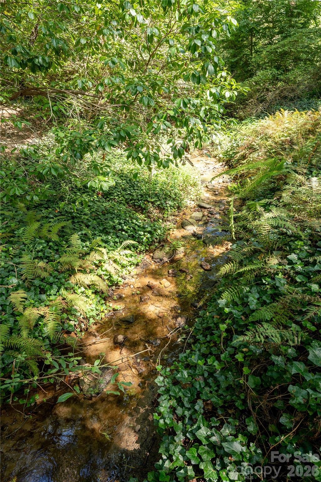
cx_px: 160
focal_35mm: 17
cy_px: 241
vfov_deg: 93.3
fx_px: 227
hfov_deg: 70.4
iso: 320
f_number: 7.1
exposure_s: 1/60
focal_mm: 17
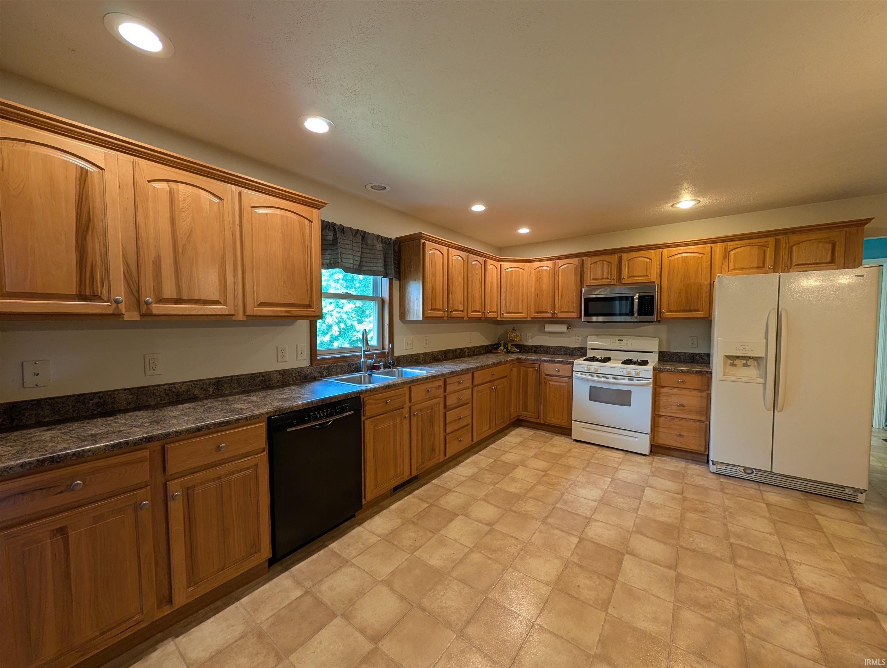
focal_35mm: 12
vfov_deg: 94.6
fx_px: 308
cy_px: 334
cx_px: 444
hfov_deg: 110.5
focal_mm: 2.02
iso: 57
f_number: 1.7
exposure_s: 1/40
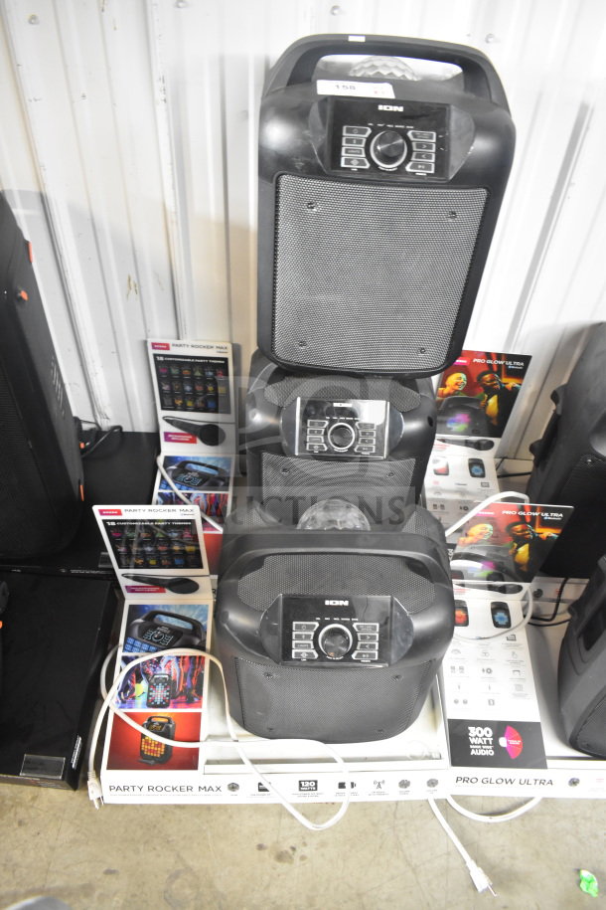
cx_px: 303
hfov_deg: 47.9
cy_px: 455
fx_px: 682
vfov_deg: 67.4
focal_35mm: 27
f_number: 3.5
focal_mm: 18
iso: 2500
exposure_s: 1/30
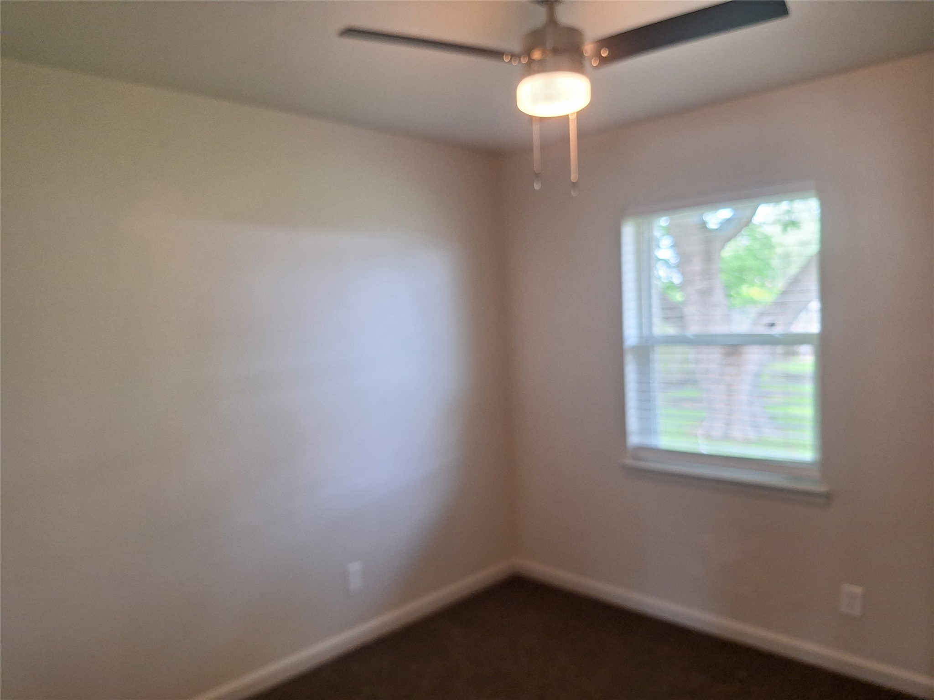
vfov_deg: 58.9
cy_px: 350
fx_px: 621
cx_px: 467
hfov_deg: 73.9
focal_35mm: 23
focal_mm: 5.54
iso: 64
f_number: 1.8
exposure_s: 1/40
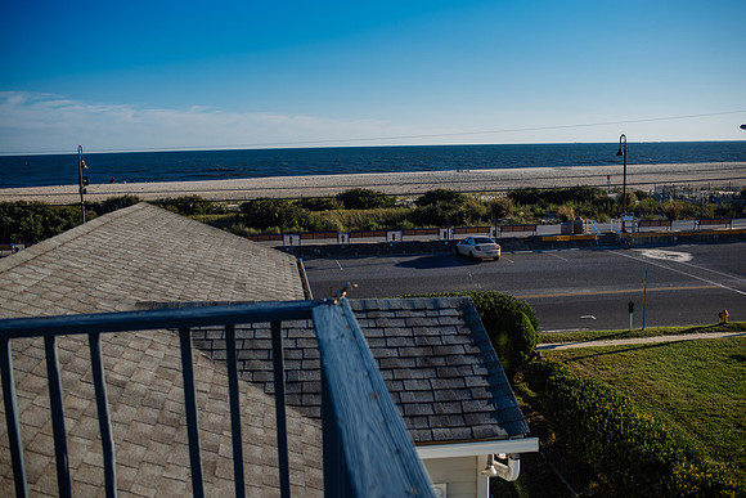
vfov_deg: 37.9
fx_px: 725
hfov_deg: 54.4
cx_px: 373
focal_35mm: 35
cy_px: 249
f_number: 2.8
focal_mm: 35
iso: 100
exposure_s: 1/3200
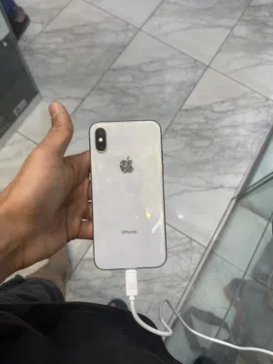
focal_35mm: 25
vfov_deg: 69.4
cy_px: 182
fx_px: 263
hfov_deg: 54.9
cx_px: 136
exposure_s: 1/100
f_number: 1.6
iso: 50
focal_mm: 5.1
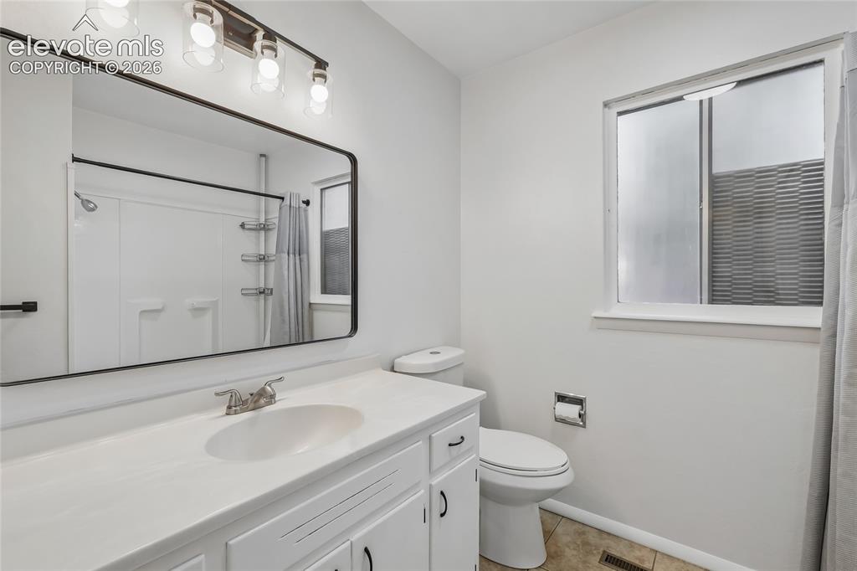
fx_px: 357
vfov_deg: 77.3
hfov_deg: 100.4
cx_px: 428
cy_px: 286
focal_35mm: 15
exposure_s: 1/40
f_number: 8
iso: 800
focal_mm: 10
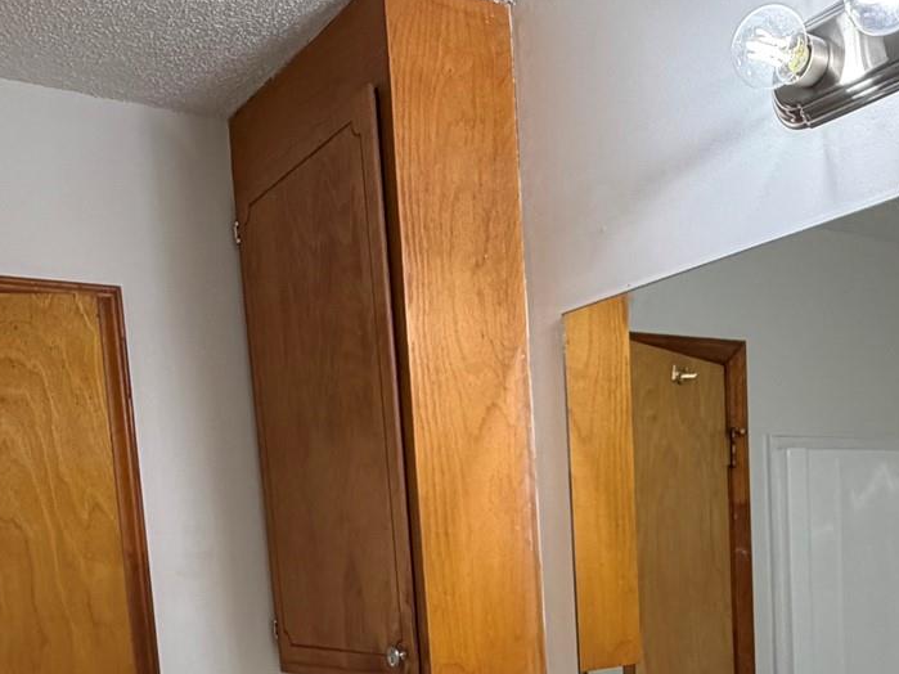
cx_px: 494
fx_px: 1065
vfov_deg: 32.0
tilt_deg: -7.1
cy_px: 695
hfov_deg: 45.7
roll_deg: +3.5
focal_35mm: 41
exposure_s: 1/120
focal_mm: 2.22
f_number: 2.2
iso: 125
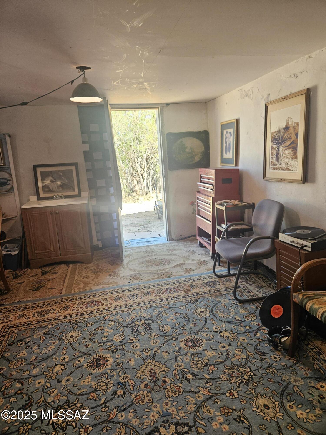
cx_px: 163
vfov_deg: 73.9
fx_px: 289
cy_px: 218
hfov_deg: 58.9
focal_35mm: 23
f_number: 1.8
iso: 100
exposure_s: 1/120
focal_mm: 5.4
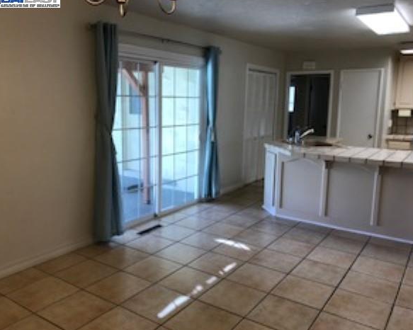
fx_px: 367
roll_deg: -1.3
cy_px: 164
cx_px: 202
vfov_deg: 48.5
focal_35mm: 30
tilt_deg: -9.3
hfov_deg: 58.8
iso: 25
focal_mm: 3.99
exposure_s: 1/60
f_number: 1.8
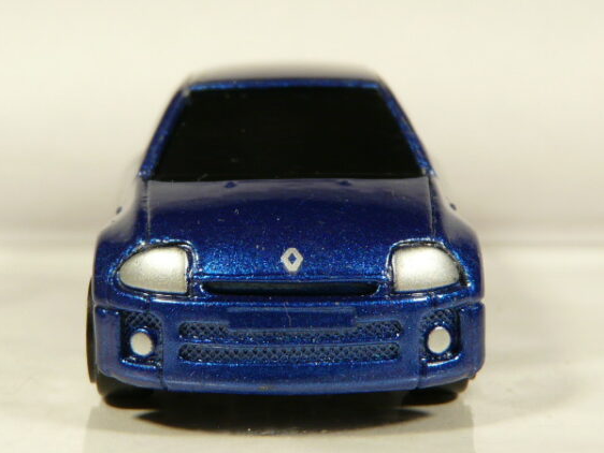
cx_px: 284
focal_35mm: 95
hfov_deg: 20.6
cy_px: 215
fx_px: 1658
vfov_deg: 15.6
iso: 100
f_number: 3.2
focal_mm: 9.2
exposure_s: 1/50
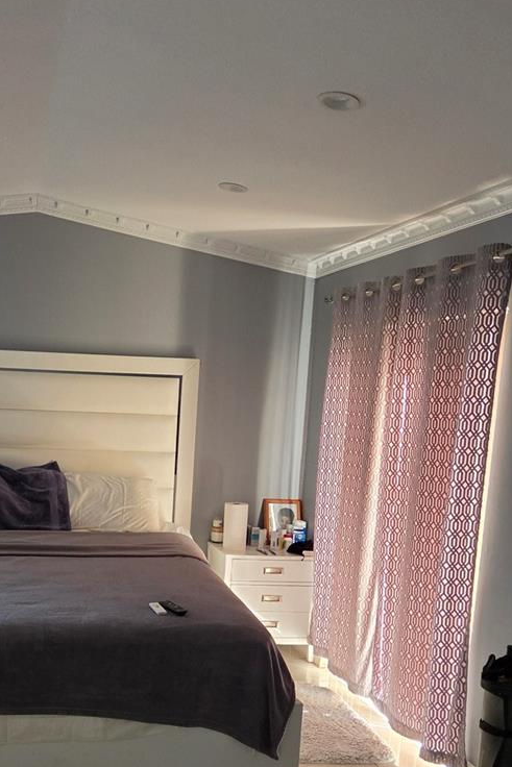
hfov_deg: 33.4
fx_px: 832
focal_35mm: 39
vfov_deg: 48.6
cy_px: 518
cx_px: 118
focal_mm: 5.4
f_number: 1.8
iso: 640
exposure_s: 1/120
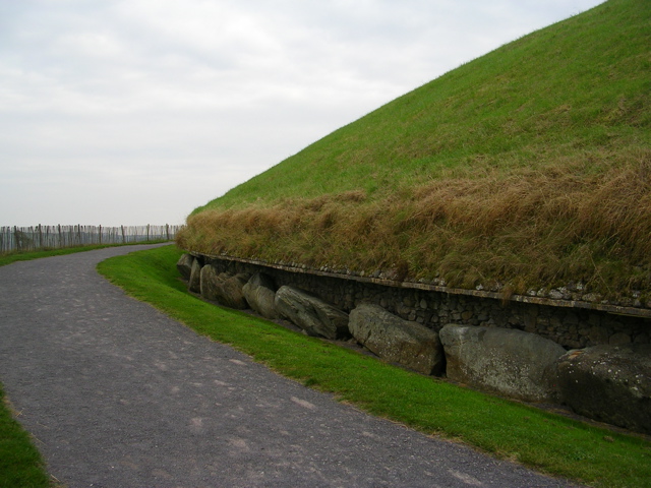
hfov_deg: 49.0
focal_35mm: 38
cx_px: 326
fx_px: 715
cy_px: 244
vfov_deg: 37.7
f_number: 2.8
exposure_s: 1/485
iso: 50
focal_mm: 5.8
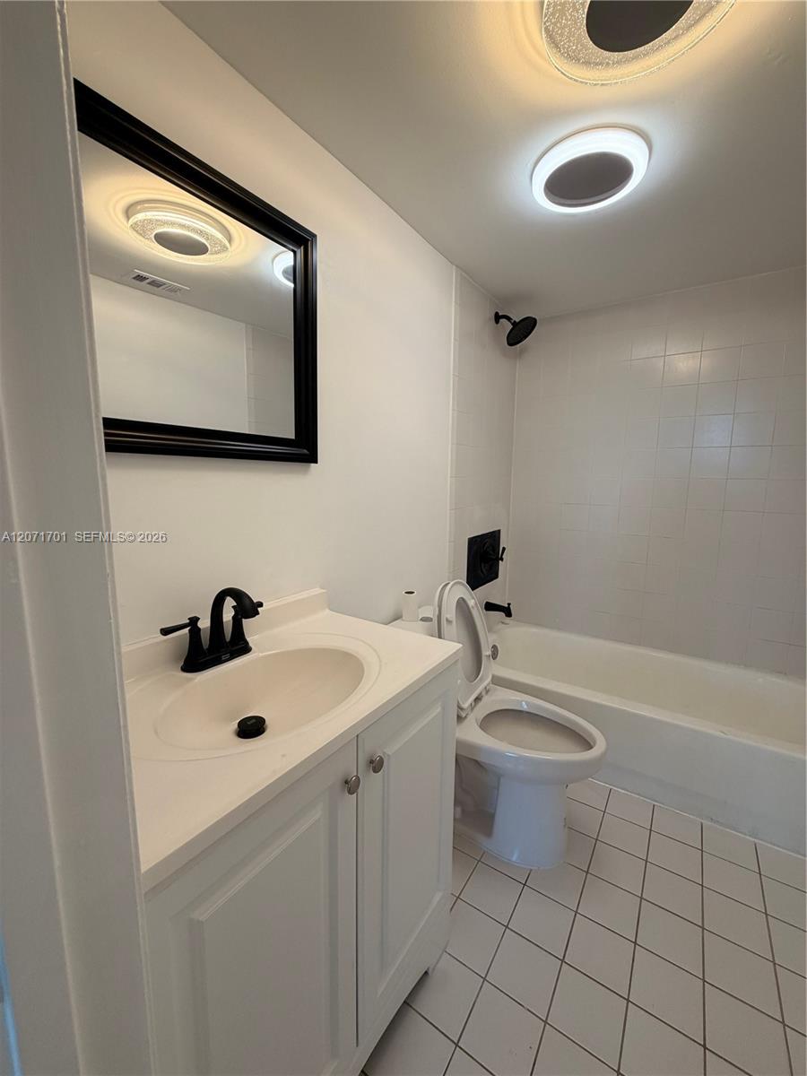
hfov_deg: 85.7
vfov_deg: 102.1
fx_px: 435
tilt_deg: -6.4
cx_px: 404
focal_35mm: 14
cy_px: 538
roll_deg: +0.5
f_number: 2.2
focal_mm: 2.22
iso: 80
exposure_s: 1/120
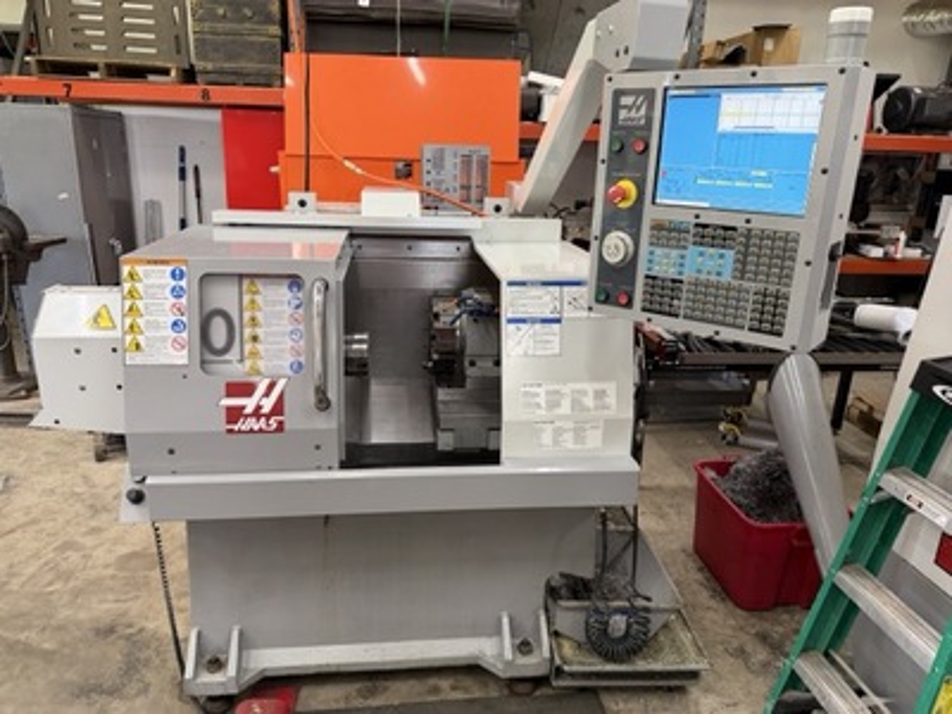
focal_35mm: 24
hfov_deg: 71.6
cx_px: 476
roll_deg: -0.7
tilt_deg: -17.7
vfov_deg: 56.8
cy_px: 357
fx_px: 660
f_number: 1.78
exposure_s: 1/120
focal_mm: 6.76
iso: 160
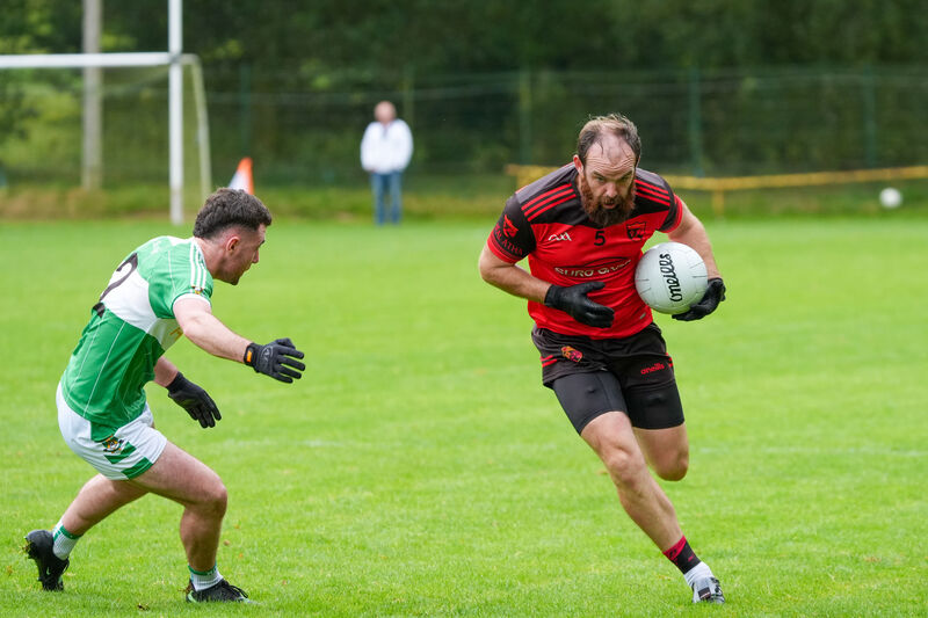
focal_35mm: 341
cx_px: 464
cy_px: 309
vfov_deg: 4.0
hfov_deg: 6.0
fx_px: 8788
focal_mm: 341
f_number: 7.1
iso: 1600
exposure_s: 1/1000
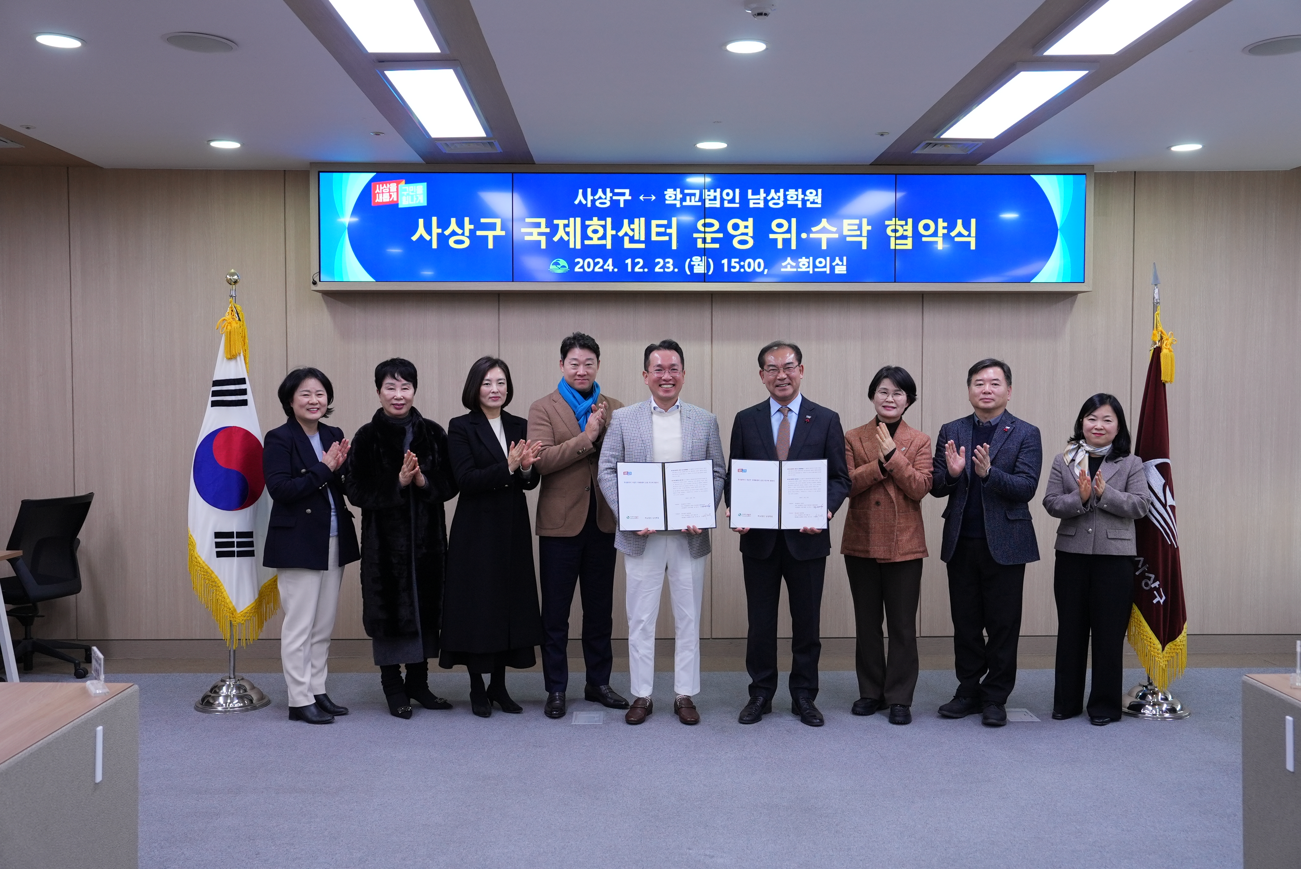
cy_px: 434
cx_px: 650
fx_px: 1229
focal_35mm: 34
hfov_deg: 55.8
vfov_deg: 38.9
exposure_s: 1/125
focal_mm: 34
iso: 1000
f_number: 4
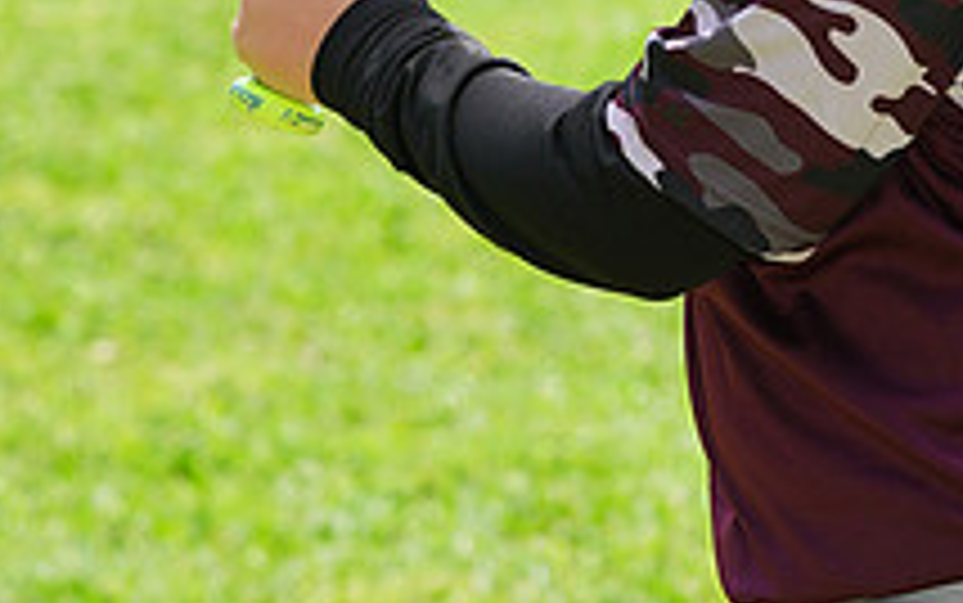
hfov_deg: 4.3
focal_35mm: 484
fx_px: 12709
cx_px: 796
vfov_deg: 2.7
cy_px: -324
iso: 200
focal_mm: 175
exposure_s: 1/160
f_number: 8
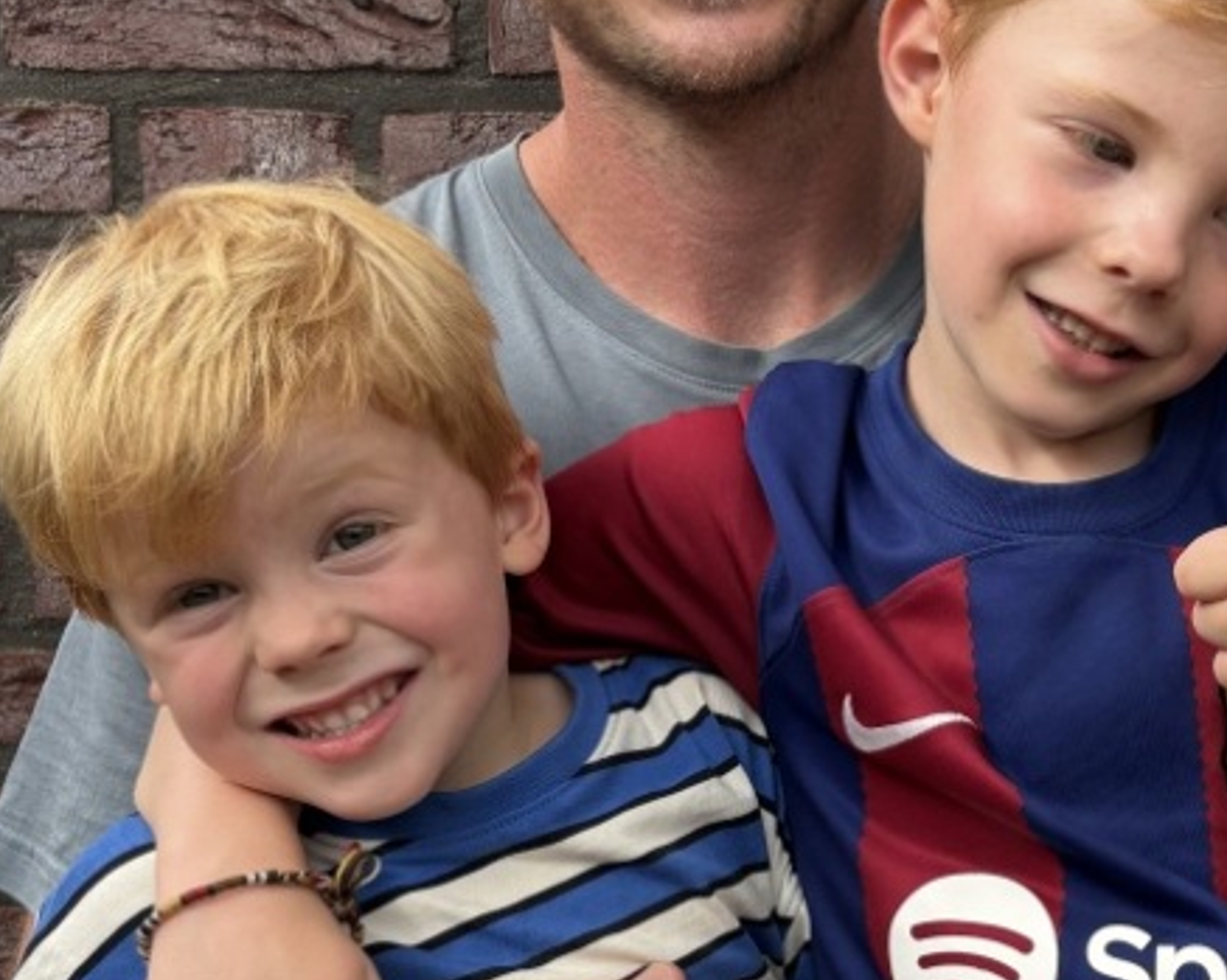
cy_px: 670
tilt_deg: -9.4
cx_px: 960
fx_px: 2250
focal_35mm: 62
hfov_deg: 29.9
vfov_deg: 24.4
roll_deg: -0.5
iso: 50
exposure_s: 1/333
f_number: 1.6
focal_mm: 5.96
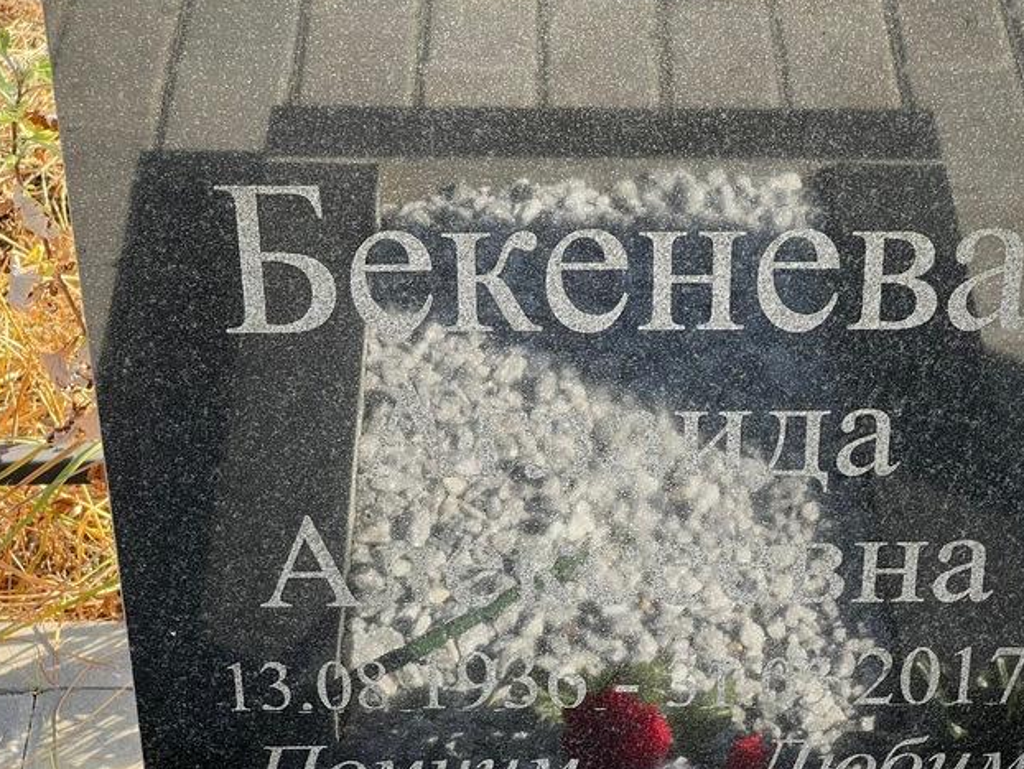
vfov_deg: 14.9
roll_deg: -1.0
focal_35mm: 99
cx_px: 639
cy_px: 479
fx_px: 2930
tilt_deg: -40.9
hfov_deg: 19.8
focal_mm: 9
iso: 32
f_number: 2.8
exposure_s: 1/99
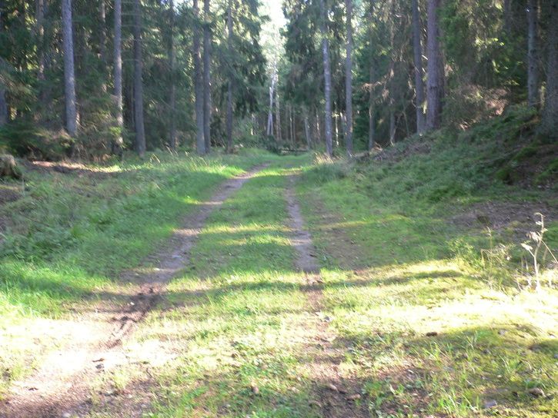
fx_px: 564
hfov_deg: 52.6
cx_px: 279
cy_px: 209
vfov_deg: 40.7
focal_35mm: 35
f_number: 2.8
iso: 100
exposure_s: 1/20
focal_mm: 5.8
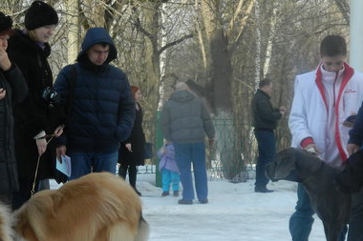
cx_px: 42
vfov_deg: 13.2
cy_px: 217
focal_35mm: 103
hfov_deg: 19.5
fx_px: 1038
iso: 80
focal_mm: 8.4
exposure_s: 1/400
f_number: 3.6
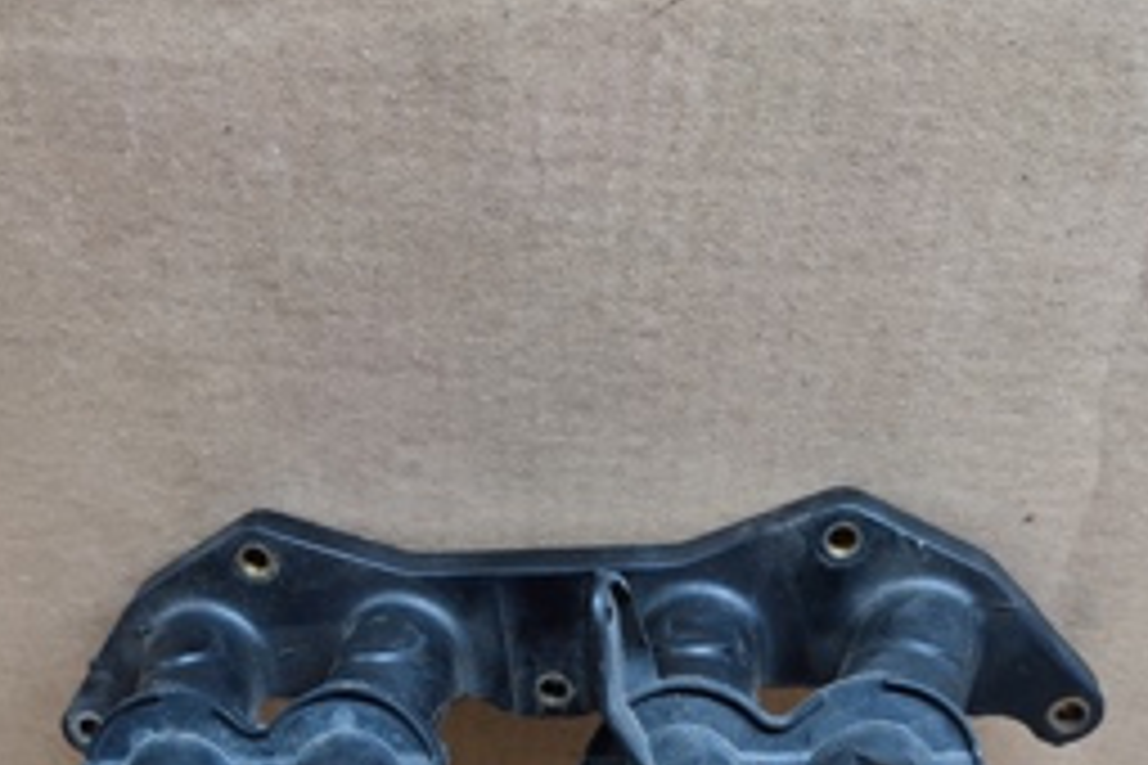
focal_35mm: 49
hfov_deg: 40.2
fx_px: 1562
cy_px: 922
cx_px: 486
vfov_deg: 24.8
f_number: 1.9
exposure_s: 1/30
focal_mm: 6.04
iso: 336
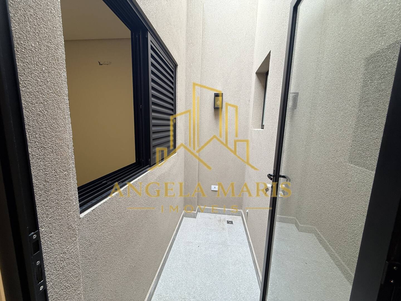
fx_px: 162
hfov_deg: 102.1
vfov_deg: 85.7
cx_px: 200
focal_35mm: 14
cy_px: 150
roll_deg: -3.3
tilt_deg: -8.2
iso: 100
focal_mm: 2.22
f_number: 2.2
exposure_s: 1/120
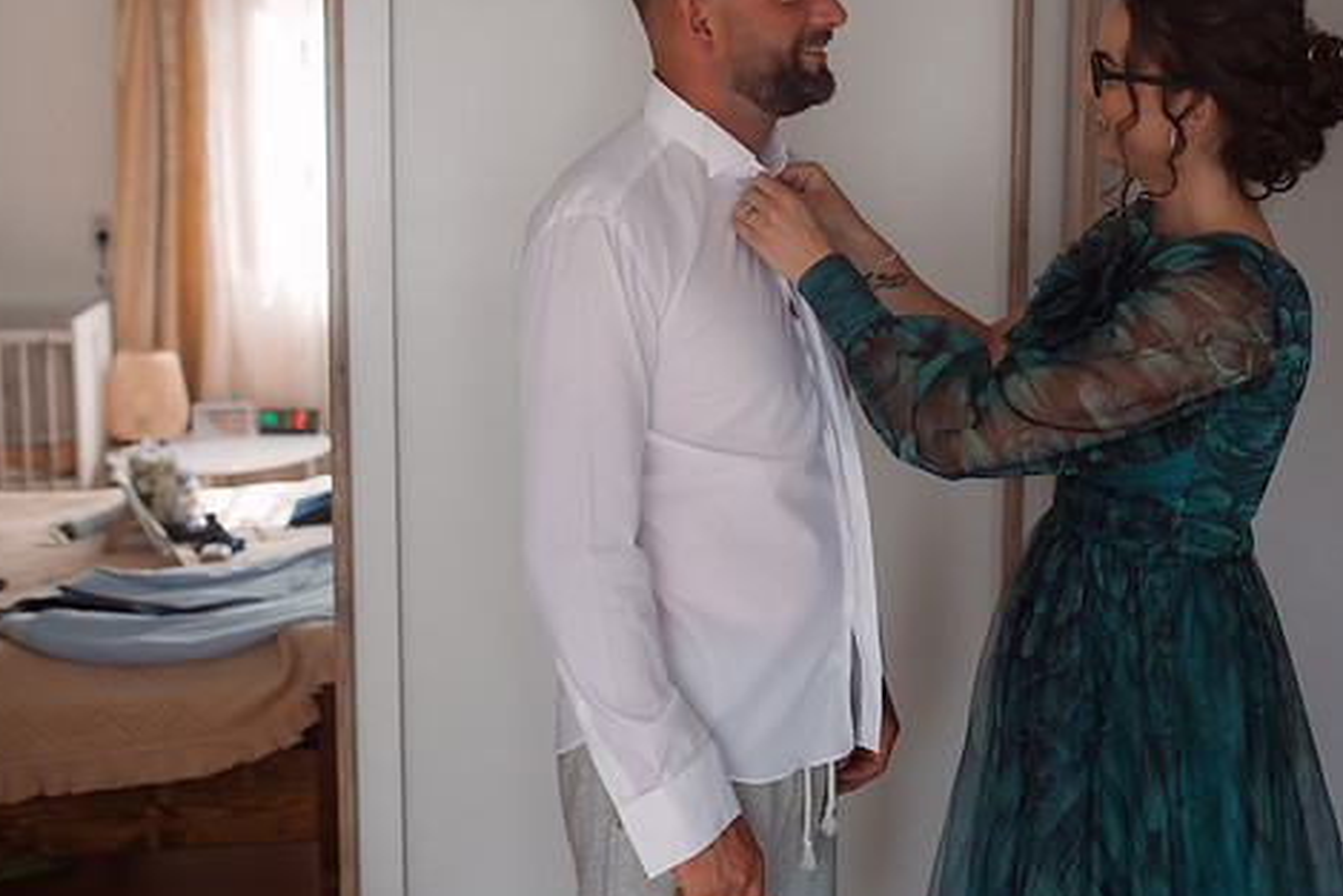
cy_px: 299
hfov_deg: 37.6
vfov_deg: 25.9
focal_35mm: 52
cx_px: 929
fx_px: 1940
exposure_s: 1/250
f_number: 2.8
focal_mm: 35
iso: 400
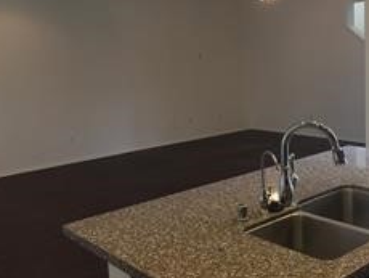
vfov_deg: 33.6
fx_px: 459
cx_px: 254
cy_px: 127
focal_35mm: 43
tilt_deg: -8.0
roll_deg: +1.6
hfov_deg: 43.0
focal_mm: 4.15
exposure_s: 1/30
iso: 32
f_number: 2.2
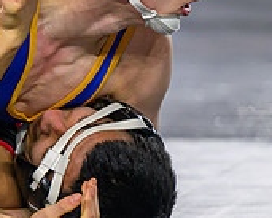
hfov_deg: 2.5
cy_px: 44
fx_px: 6226
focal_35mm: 773
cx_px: 83
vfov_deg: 2.0
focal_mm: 180
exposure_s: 1/800
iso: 900
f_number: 2.8
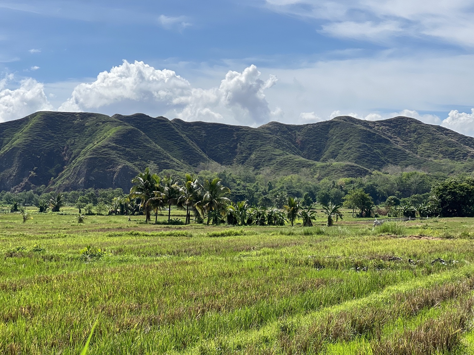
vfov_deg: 19.1
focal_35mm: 77
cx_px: 237
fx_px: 1054
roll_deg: -0.9
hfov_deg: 25.3
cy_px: 178
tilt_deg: +0.8
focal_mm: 9
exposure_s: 1/1096
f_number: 2.8
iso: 32
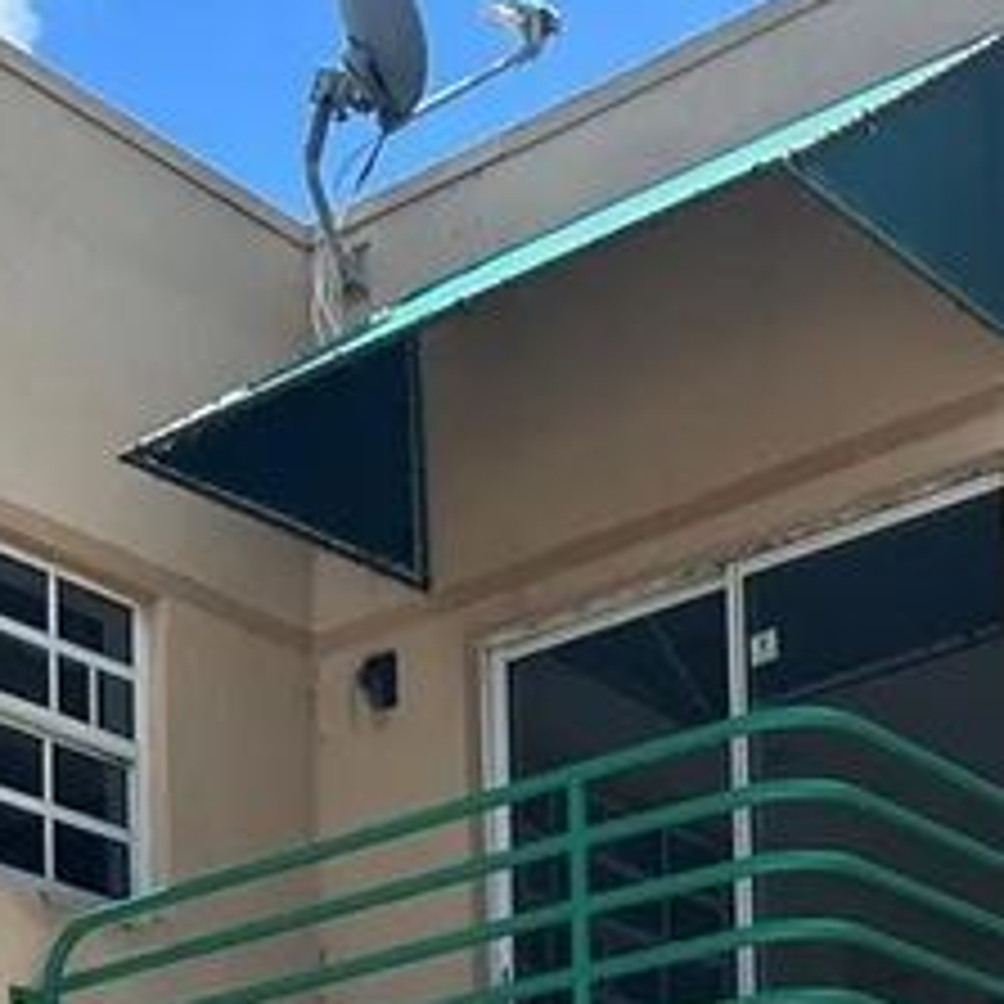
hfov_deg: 19.7
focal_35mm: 88
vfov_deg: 18.0
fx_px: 2888
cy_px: 1416
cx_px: 680
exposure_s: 1/2457
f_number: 1.5
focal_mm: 5.7
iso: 50
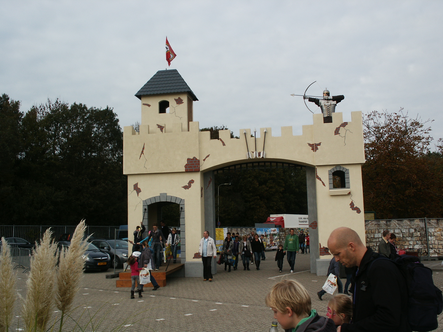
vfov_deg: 40.7
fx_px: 448
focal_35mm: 35
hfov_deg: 52.6
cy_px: 166
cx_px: 222
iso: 64
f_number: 6.7
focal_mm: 7.18
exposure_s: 1/180
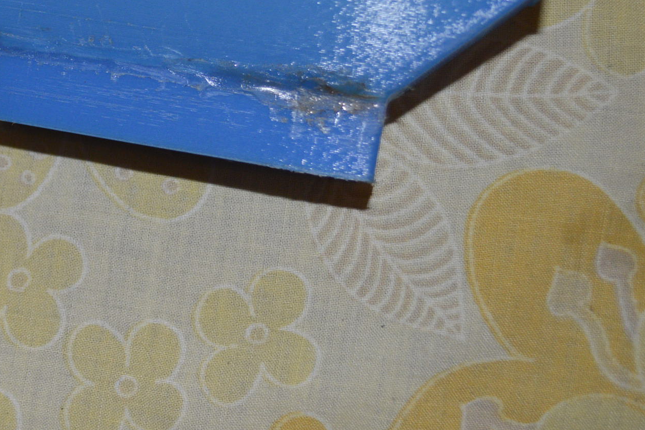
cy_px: 100
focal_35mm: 86
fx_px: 1541
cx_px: -31
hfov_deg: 22.5
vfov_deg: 15.8
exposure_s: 1/60
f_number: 4
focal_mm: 24
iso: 720
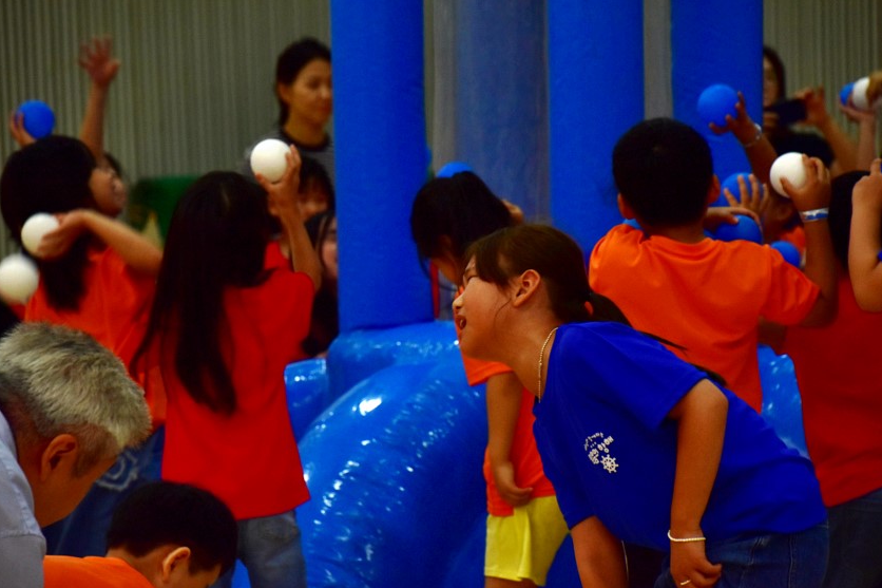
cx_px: 453
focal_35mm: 283
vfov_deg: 4.9
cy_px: 298
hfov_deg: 7.3
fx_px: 6920
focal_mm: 175
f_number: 6.3
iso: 800
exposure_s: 1/200
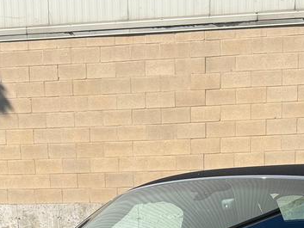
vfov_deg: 15.1
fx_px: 764
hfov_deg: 22.5
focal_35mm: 87
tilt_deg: -12.6
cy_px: 387
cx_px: 150
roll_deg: +1.9
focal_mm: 6.76
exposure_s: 1/3279
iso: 80
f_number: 1.78
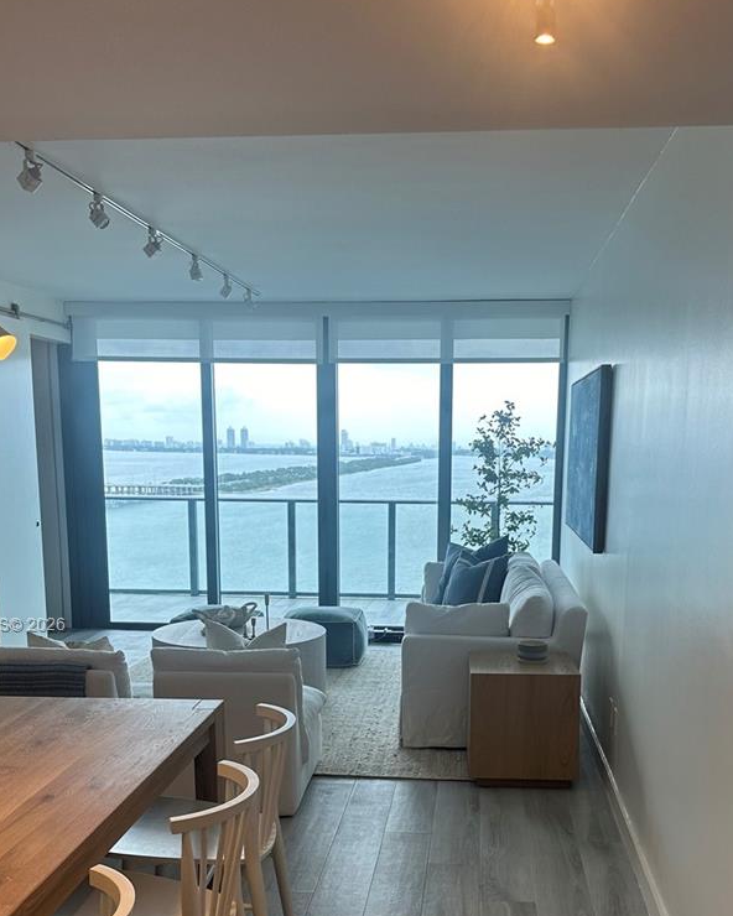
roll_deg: -0.4
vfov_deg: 47.0
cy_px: 626
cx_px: 394
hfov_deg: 39.1
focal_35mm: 38
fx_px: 1030
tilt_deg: -9.5
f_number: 1.78
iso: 64
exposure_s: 1/235
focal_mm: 6.86
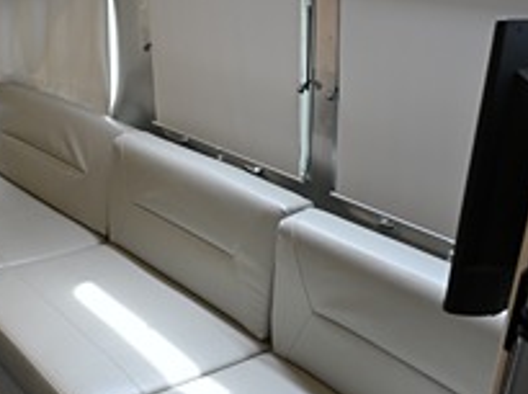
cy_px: 174
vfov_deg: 30.2
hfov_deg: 39.4
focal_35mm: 48
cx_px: 188
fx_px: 730
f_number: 4.2
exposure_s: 1/125
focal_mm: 25.5
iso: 640
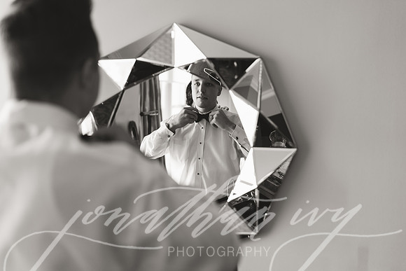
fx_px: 395
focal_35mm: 35
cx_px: 203
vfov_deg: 37.9
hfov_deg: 54.4
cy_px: 136
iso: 320
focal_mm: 35
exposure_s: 1/160
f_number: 1.4
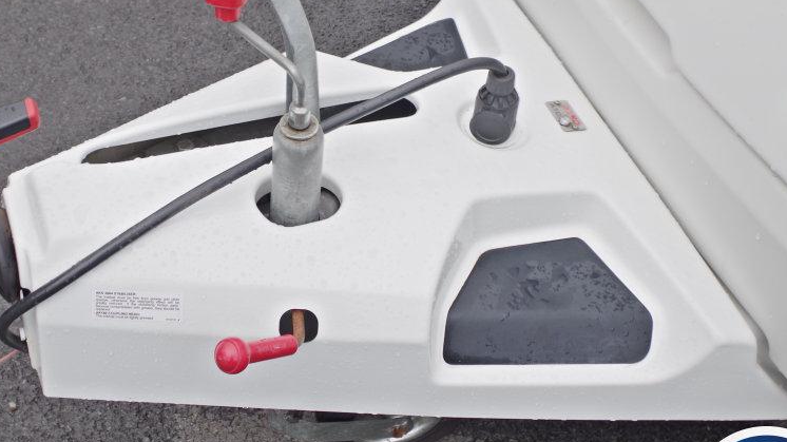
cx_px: 338
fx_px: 1231
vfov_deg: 20.2
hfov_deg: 35.4
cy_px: 111
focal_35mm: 59
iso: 200
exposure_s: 1/200
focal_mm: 20
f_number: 5.6
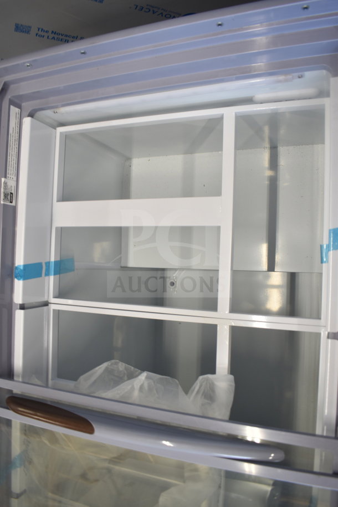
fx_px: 380
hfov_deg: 47.9
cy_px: 254
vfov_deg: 67.4
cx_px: 169
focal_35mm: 27
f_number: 3.5
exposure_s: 1/30
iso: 360
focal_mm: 18
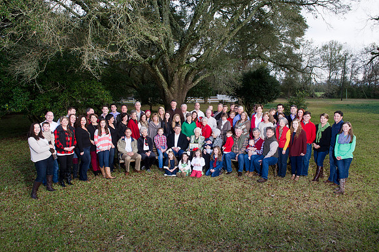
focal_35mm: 24
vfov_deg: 53.1
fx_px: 253
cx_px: 190
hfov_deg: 73.8
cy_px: 126
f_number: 8
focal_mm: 24
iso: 1000
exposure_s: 1/320
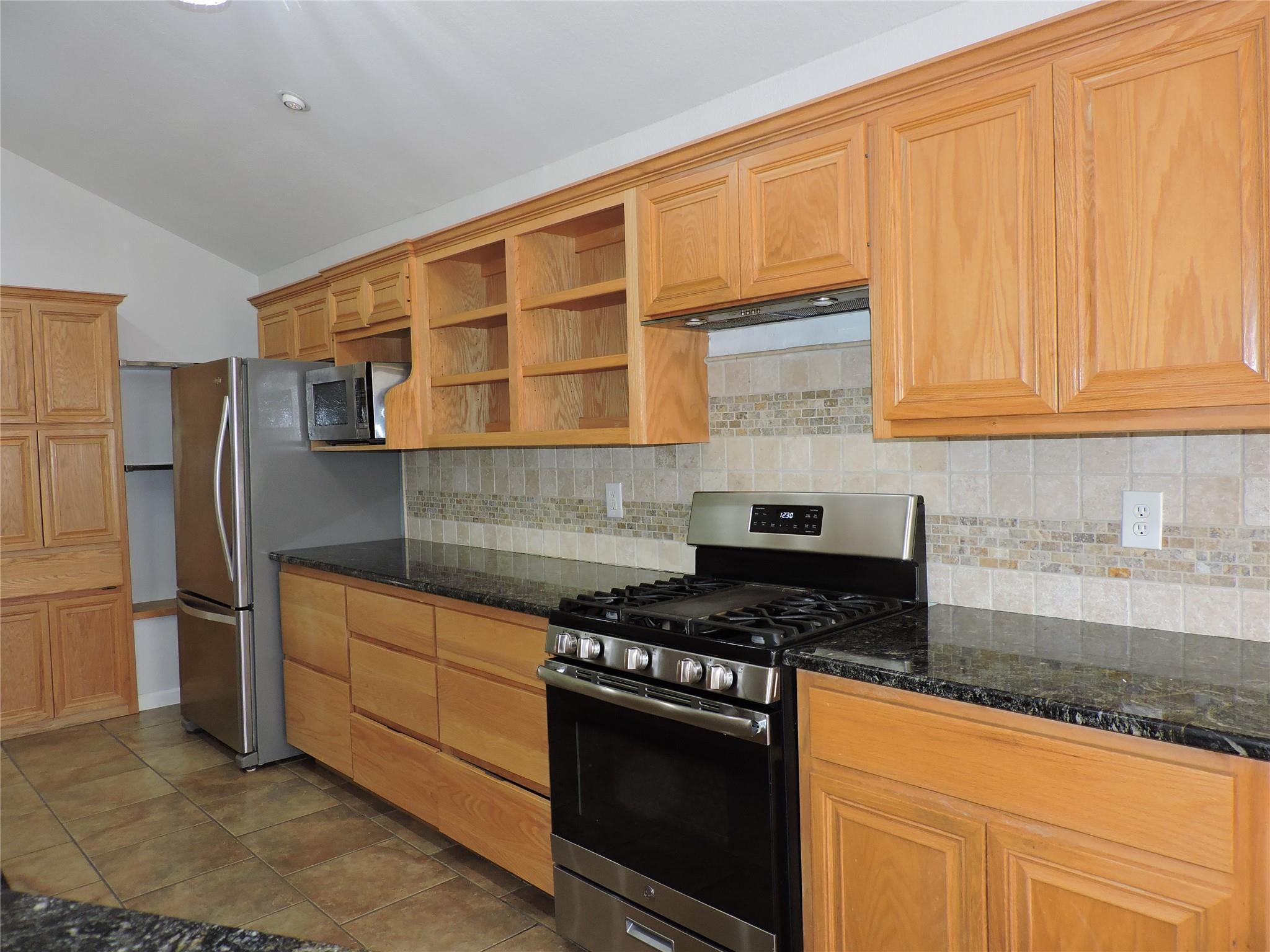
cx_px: 635
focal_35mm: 24
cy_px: 476
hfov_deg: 71.6
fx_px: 881
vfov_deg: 56.8
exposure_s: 1/30
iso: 200
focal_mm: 4.3
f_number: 3
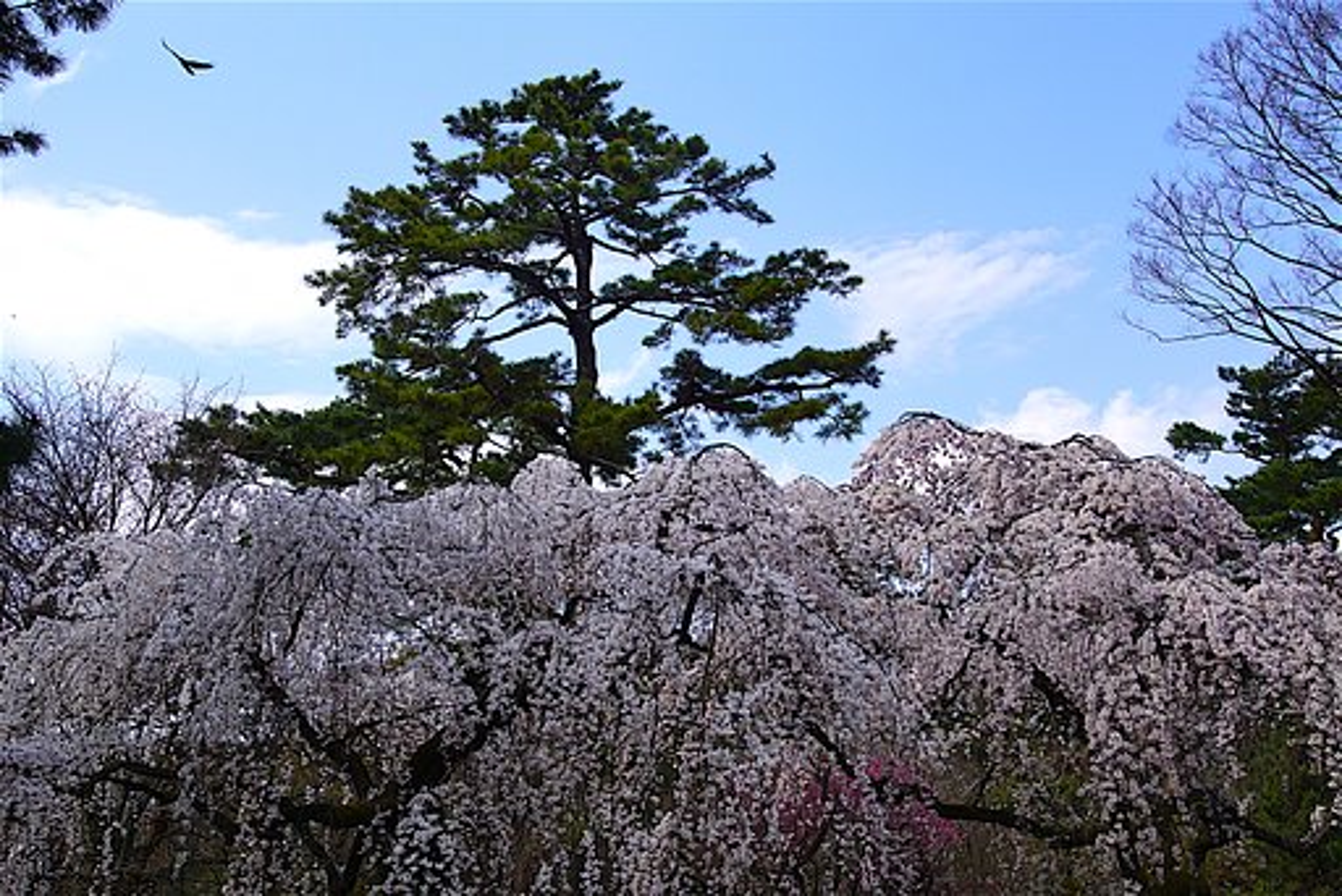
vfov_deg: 29.9
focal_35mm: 45
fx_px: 1678
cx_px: 671
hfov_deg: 43.6
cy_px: 448
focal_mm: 30
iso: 100
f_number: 11
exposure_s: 1/160
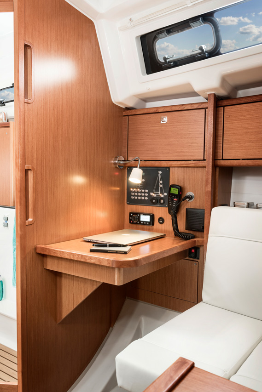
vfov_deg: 58.7
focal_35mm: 32
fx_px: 349
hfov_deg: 41.1
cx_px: 131
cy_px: 196
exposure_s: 1.6
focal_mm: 32
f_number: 16
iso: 100
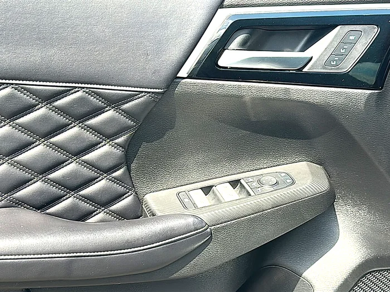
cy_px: 146
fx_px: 518
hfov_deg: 41.2
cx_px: 195
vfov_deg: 31.5
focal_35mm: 46
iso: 100
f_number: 1.78
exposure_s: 1/631
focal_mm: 6.86
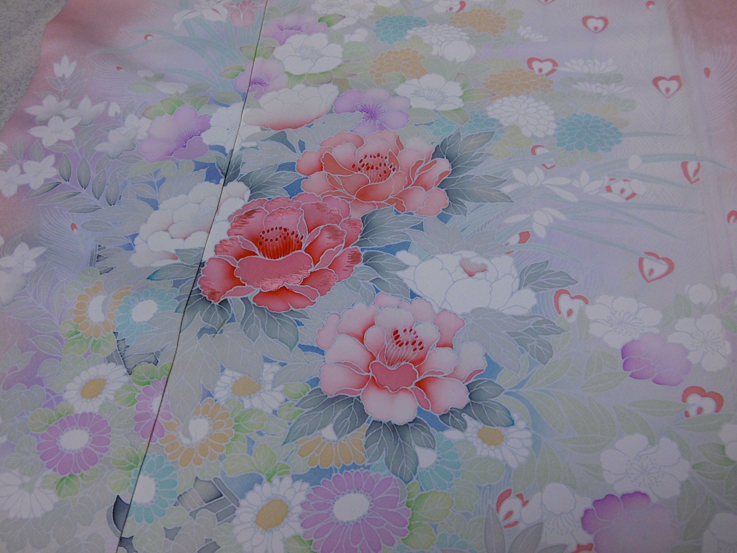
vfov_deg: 33.6
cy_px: 276
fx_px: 916
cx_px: 368
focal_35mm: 43
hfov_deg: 43.9
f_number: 3.8
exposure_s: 1/60
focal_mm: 7.7
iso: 200
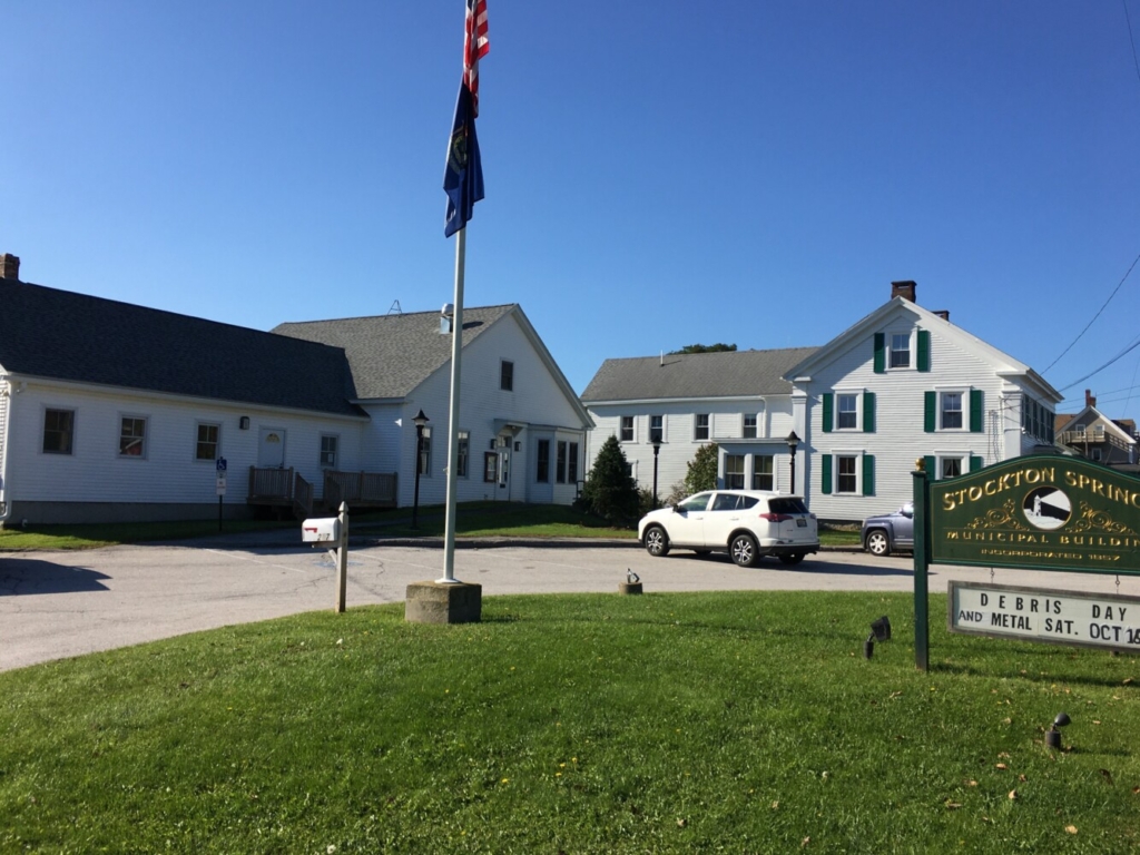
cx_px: 570
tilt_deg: +4.5
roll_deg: -2.5
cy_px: 428
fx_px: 955
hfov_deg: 61.7
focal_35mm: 29
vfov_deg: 48.2
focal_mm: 4.15
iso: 25
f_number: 2.2
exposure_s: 1/2024
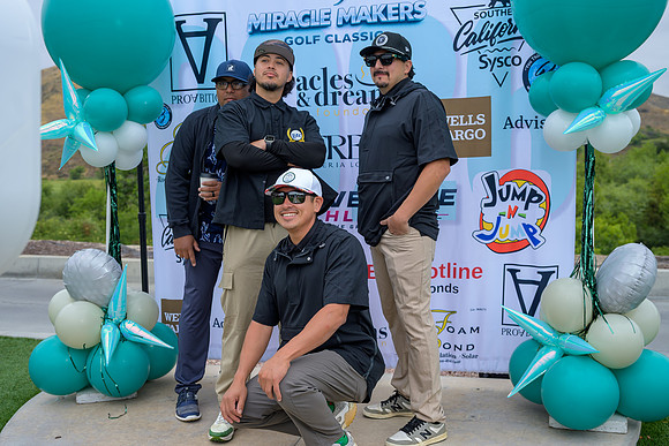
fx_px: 743
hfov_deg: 48.4
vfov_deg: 33.4
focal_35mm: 40
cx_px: 334
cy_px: 223
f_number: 4
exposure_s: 1/200
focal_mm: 40
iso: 125
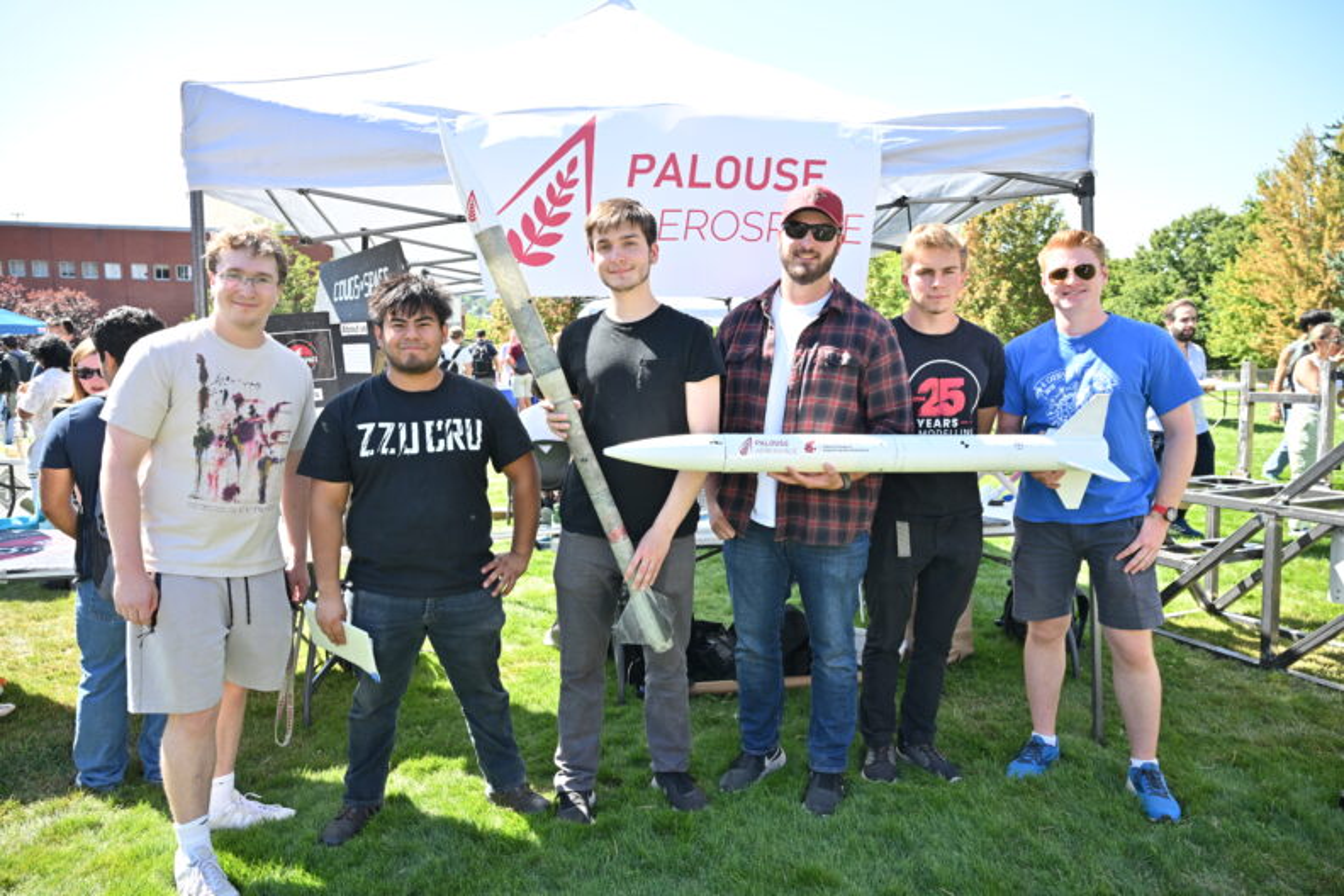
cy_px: 448
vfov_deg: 53.1
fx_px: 896
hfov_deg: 73.7
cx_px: 672
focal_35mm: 24
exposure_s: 1/320
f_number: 5.6
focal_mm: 24
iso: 320
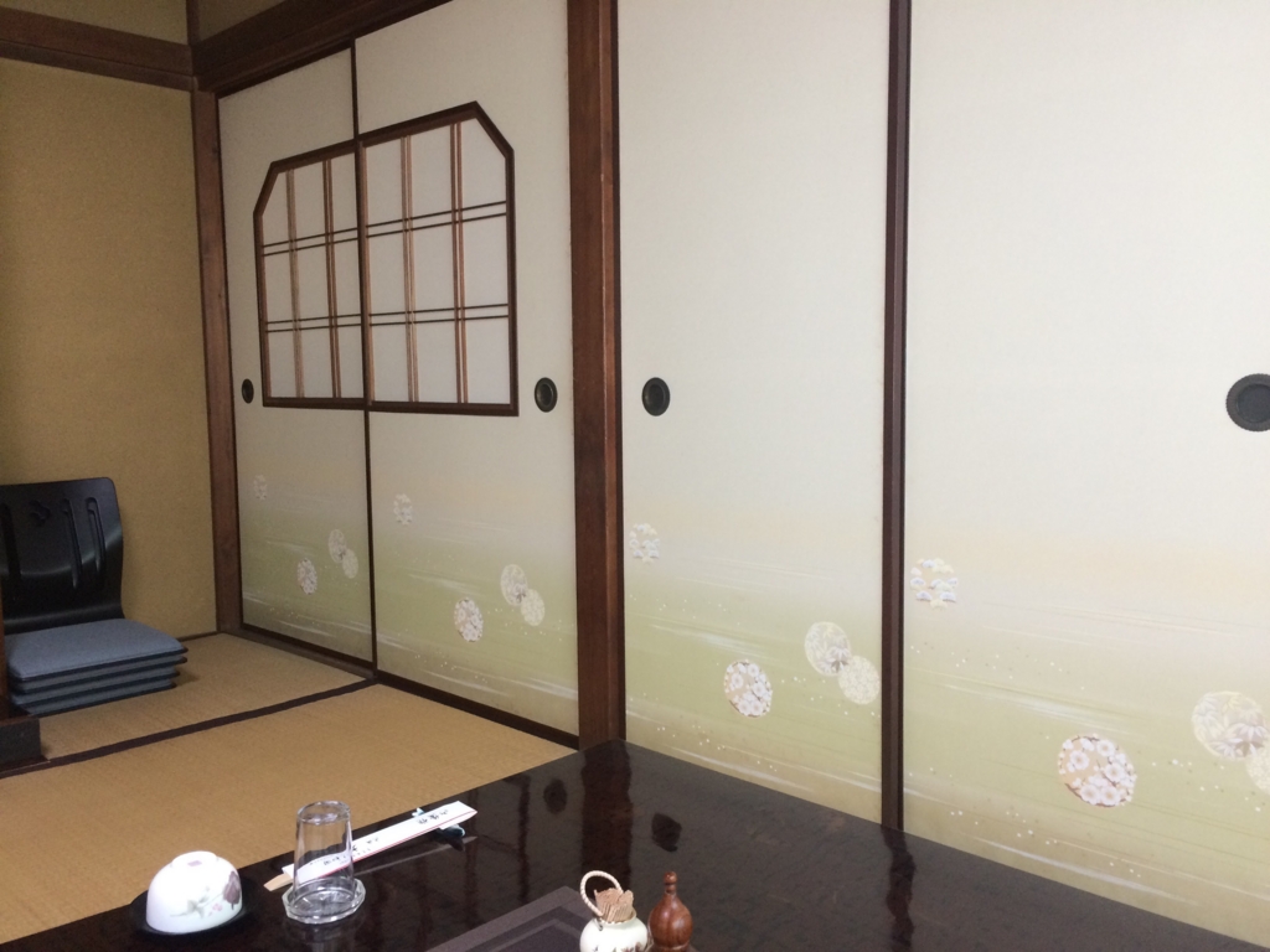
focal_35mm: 29
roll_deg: +2.0
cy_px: 476
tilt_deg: -6.4
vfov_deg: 48.2
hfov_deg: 61.7
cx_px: 635
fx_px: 1064
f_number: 2.2
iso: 125
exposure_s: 1/30
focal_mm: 4.15
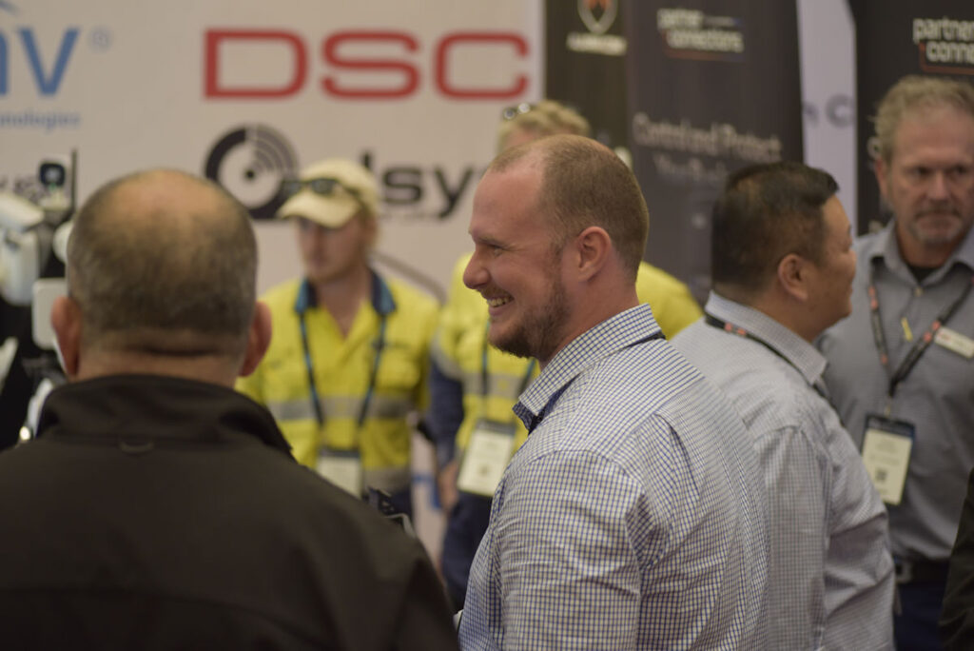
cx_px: 487
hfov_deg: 20.4
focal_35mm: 100
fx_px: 2707
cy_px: 326
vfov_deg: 13.7
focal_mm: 100
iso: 1100
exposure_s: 1/125
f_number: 2.8
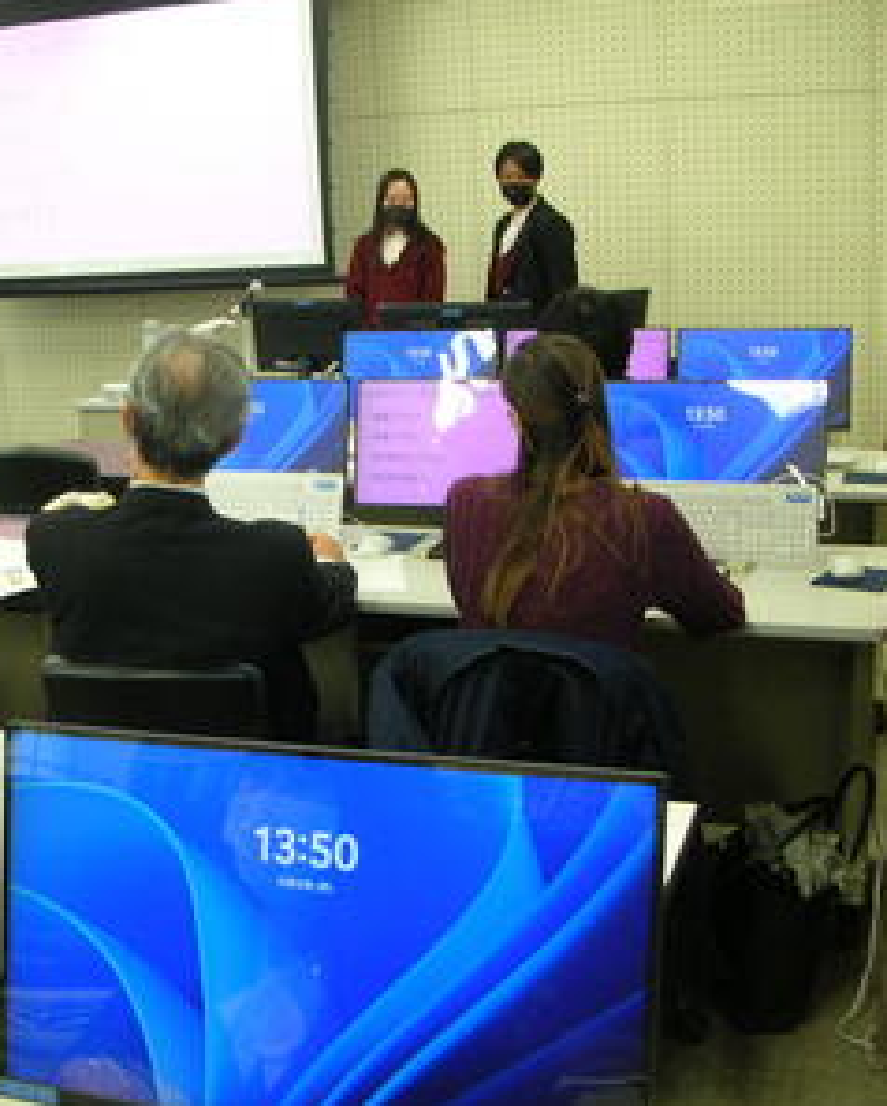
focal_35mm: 46
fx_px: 1508
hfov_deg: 32.4
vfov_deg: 40.3
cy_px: 555
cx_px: 268
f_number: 2.8
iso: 50
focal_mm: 5.8
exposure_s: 1/17.3
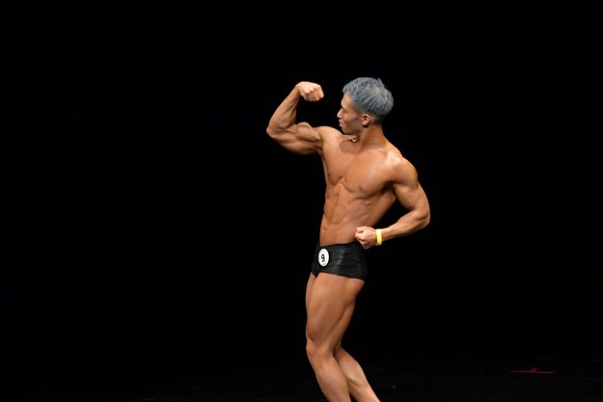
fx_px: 5294
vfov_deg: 4.4
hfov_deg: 6.5
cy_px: 243
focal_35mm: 316
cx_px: 365
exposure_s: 1/400
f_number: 5.6
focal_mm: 170
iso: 3200
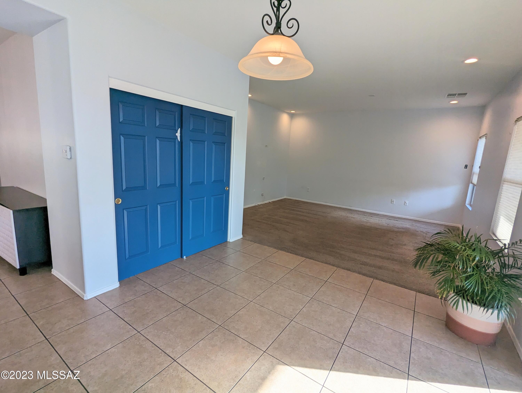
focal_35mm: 16
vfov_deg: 78.2
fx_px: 242
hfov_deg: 94.4
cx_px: 261
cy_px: 196
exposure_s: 1/217
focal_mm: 2.35
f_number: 2.2
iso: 128
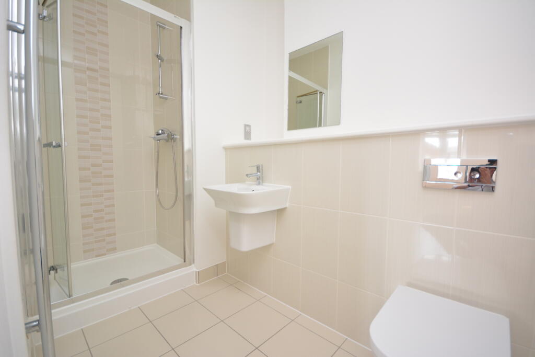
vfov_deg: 77.3
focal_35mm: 15
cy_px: 178
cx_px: 268
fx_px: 223
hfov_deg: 100.4
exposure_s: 1/60
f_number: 4
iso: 640
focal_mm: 10
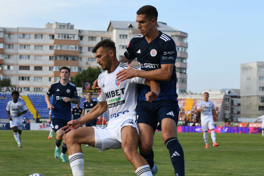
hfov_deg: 19.1
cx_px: 114
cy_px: 115
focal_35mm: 107
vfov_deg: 12.8
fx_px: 784
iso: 500
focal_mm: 70
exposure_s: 1/1000
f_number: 5.6
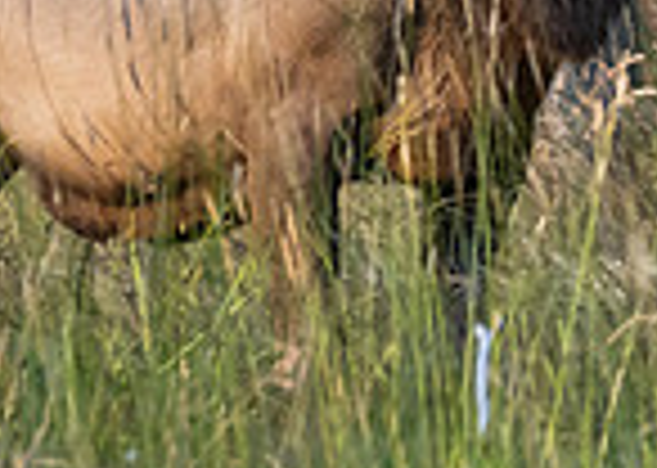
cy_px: -326
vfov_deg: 0.6
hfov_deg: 0.8
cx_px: 701
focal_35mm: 2447
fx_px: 45617
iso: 2800
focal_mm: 500
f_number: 8
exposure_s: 1/1600
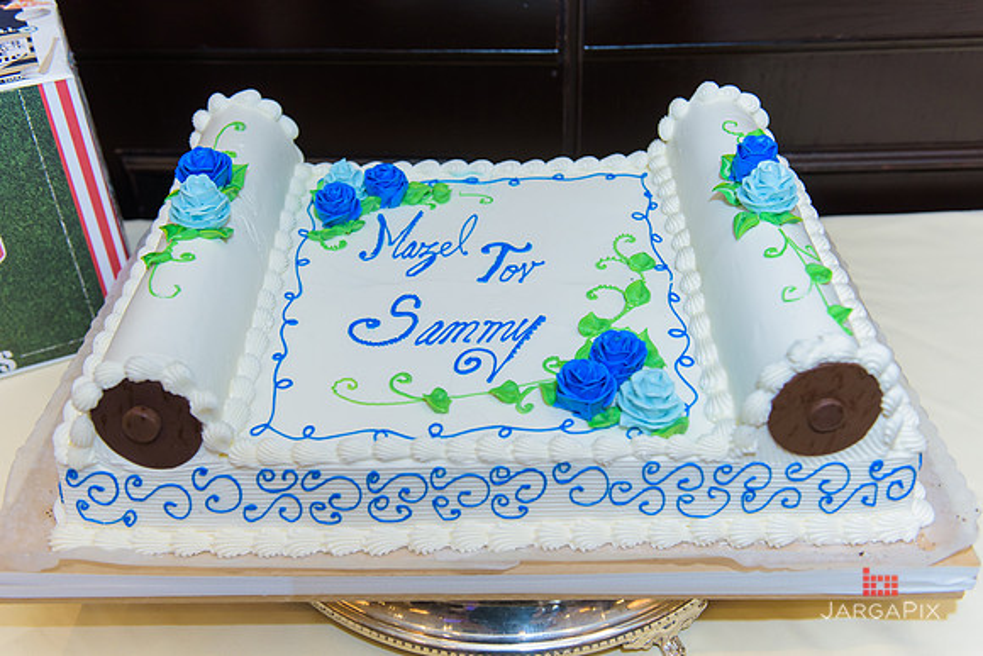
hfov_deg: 53.1
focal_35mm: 36
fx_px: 983
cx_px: 492
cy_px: 328
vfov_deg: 36.9
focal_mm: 36
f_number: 3.2
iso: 800
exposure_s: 1/125
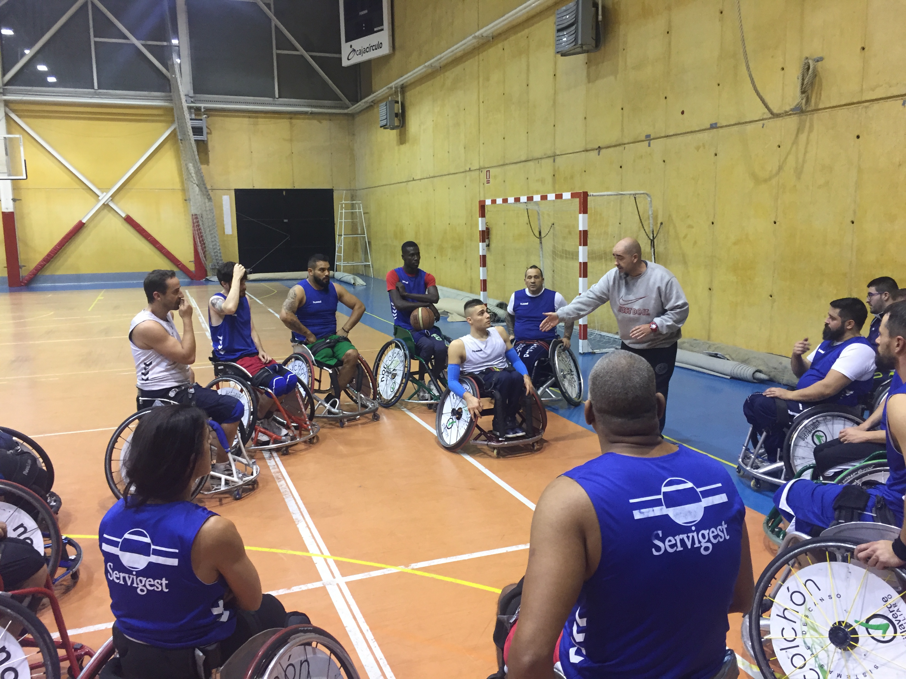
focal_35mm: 29
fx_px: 759
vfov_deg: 48.2
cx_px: 453
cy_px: 340
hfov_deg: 61.7
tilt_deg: -7.1
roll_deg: -0.4
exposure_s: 1/33
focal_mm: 4.15
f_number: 2.2
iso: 160
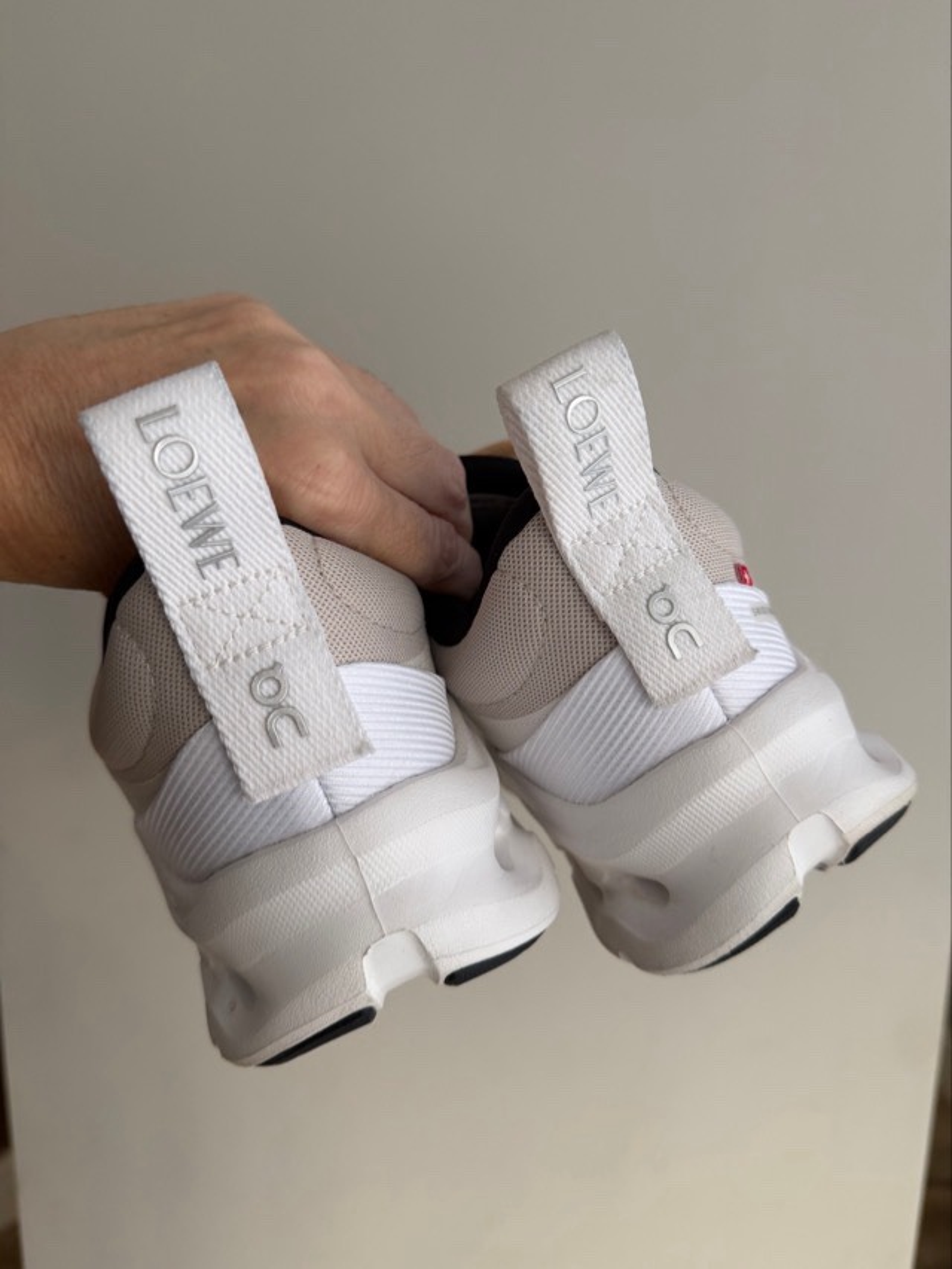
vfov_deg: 71.6
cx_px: 476
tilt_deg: -10.6
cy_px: 634
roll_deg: -0.9
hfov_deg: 56.8
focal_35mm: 24
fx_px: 880
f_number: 1.78
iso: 160
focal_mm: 6.76
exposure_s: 1/121
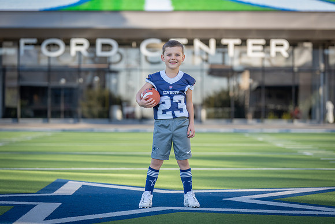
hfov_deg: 18.3
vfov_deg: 12.3
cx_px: 168
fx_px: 1041
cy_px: 112
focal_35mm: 112
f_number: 2.8
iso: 125
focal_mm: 109
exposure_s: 1/640
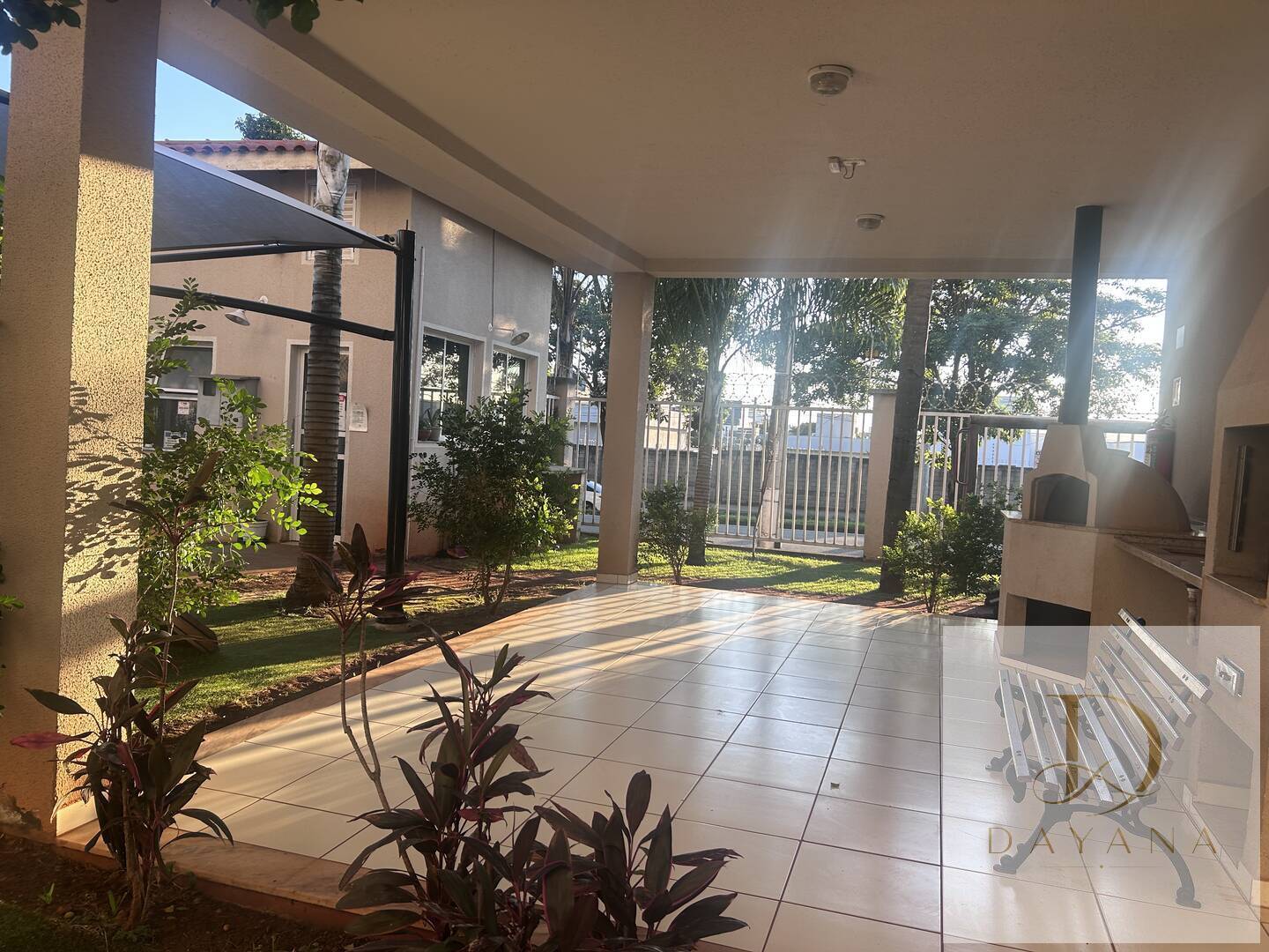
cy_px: 476
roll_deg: -3.2
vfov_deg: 53.1
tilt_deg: -2.8
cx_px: 634
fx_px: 953
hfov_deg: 67.3
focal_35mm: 26
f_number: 1.5
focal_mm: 5.7
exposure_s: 1/256
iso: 40
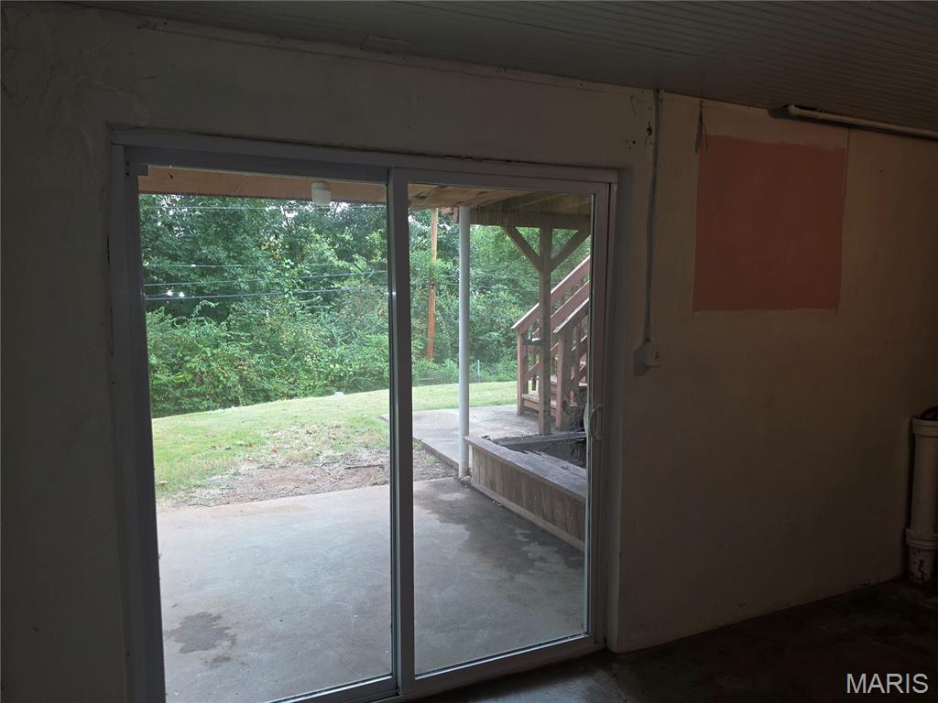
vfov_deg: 58.9
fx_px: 623
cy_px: 352
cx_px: 469
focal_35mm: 23
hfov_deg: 73.9
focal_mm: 6.5
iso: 20
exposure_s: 1/60
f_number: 1.4
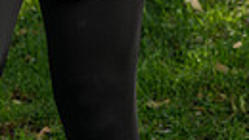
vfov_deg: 5.7
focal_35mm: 200
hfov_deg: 10.7
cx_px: 54
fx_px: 1320
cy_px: -286
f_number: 5.6
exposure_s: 1/160
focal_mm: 55
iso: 100
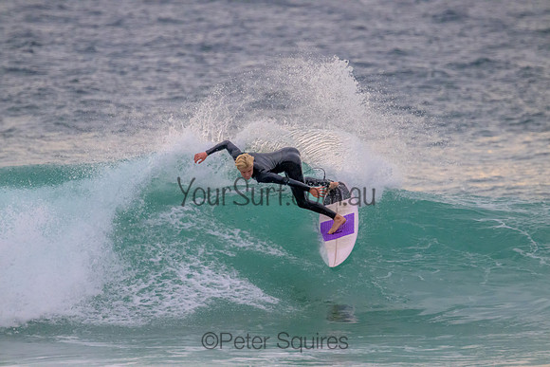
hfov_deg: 2.6
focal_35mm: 800
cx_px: 275
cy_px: 184
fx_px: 12225
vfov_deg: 1.7
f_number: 11
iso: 8000
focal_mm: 800
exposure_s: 1/1600
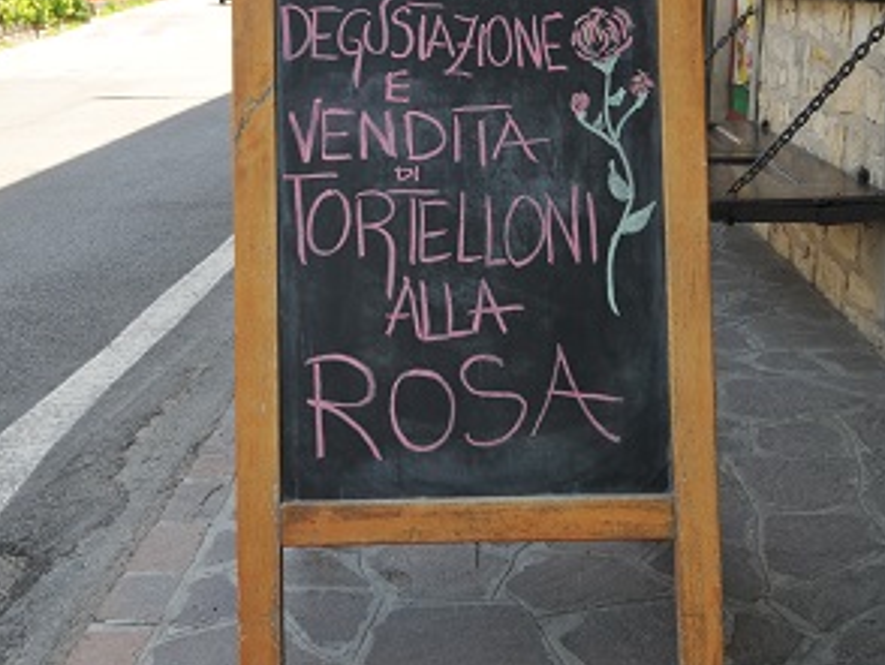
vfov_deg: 27.4
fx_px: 1356
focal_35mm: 53
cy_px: 239
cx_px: 439
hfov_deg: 36.1
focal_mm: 24
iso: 200
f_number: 6.3
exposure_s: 1/160
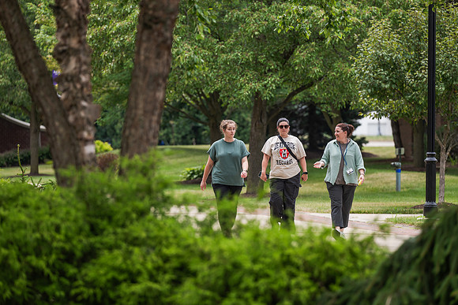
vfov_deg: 6.9
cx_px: 229
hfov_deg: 10.3
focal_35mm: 200
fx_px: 2545
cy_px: 152
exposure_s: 1/400
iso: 100
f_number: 3.5
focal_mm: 200
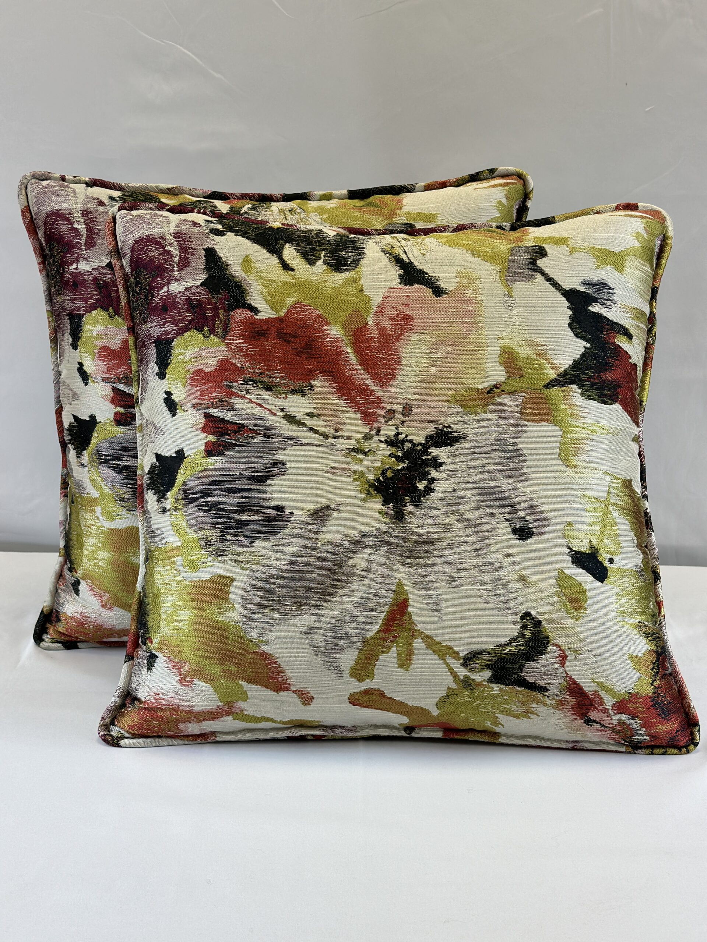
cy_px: 471
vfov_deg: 39.7
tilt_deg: -13.9
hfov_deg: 30.3
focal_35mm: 48
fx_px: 1307
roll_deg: -0.5
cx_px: 354
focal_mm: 6.86
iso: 80
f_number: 1.78
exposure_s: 1/213
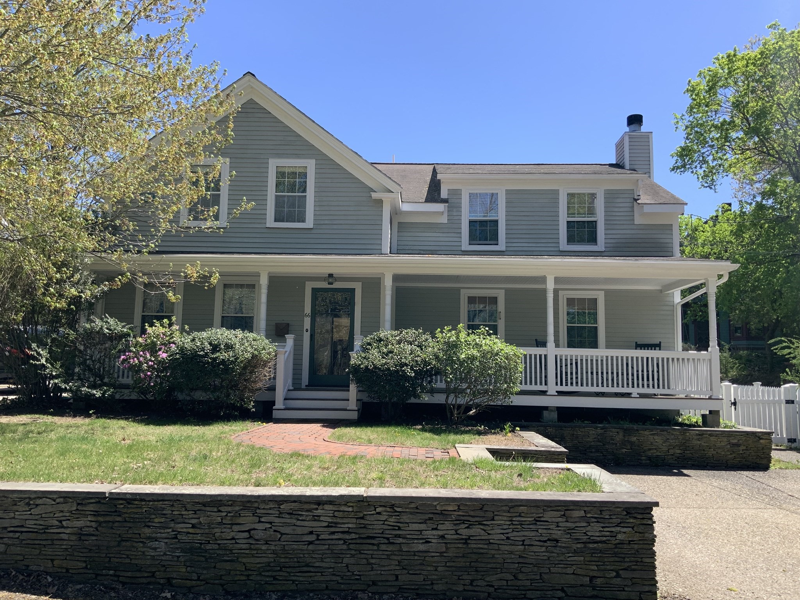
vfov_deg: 48.2
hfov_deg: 61.7
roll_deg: -0.7
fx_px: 670
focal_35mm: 29
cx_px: 400
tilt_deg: +7.6
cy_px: 300
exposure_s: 1/962
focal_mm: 3
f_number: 1.8
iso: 16
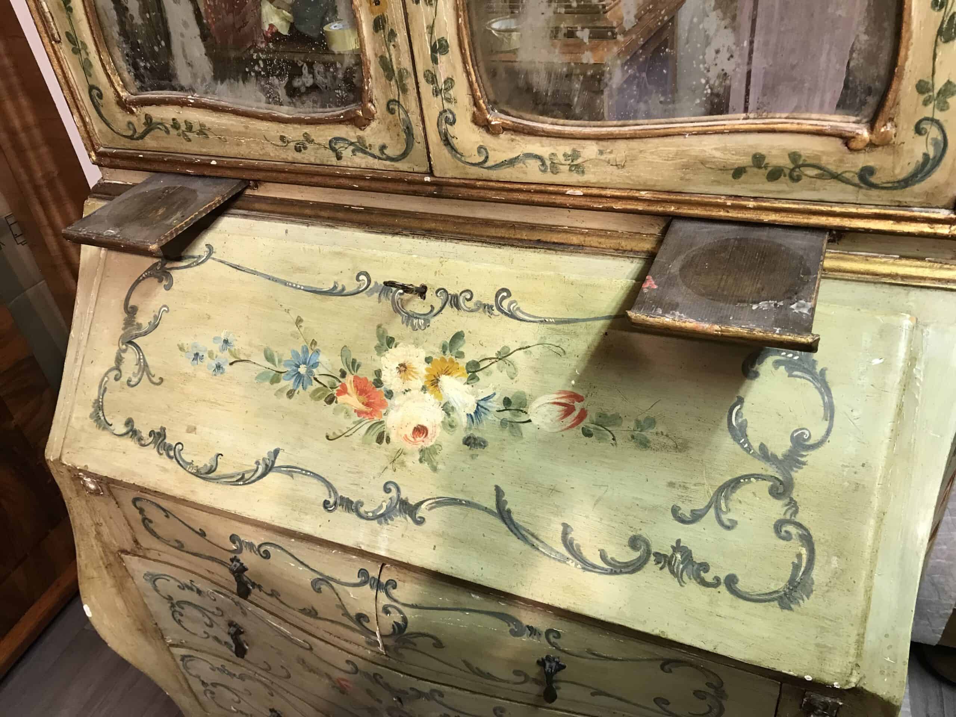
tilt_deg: -35.6
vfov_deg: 49.7
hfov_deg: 63.4
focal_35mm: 28
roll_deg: +7.7
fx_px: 773
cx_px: 478
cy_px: 358
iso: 50
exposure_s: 1/17
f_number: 1.8
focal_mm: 3.99
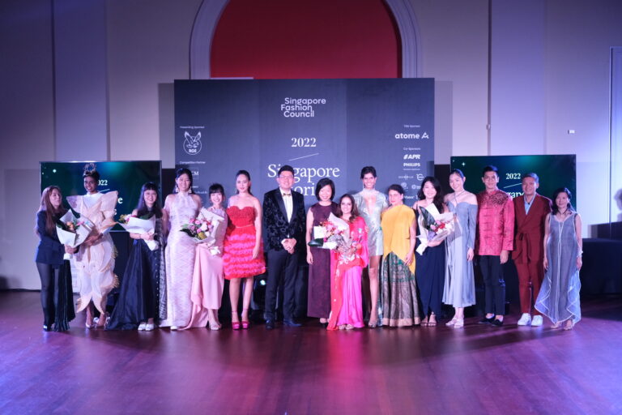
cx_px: 311
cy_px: 208
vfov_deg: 23.4
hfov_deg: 34.5
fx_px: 1002
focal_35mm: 58
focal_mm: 38.8
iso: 1600
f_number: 2.8
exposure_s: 1/160
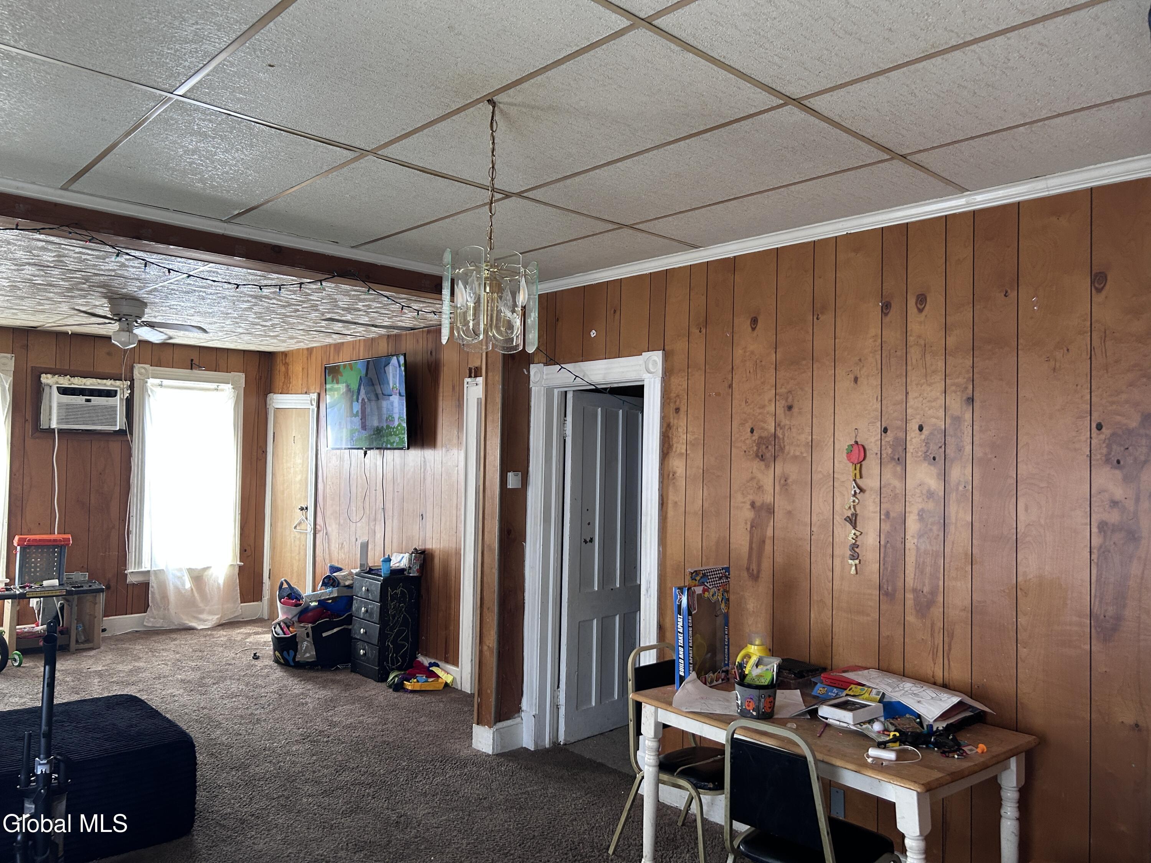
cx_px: 576
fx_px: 865
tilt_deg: +1.4
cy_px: 432
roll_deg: -0.7
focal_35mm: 26
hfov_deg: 67.3
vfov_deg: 53.1
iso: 160
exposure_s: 1/60
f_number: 1.5
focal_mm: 5.7
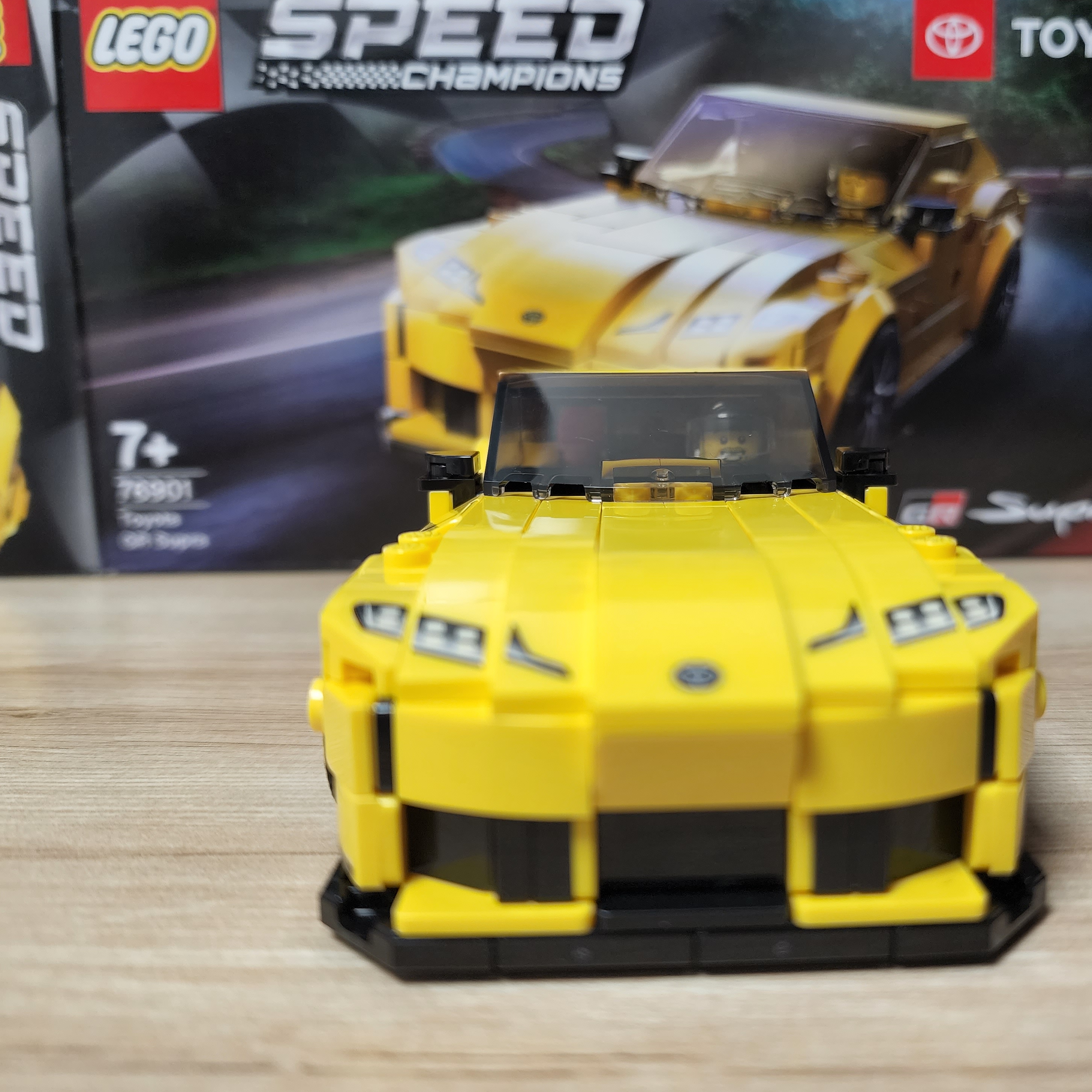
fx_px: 999
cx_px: 668
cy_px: 529
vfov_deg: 57.3
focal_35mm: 28
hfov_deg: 56.8
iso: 250
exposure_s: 1/120
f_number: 1.8
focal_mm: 6.4
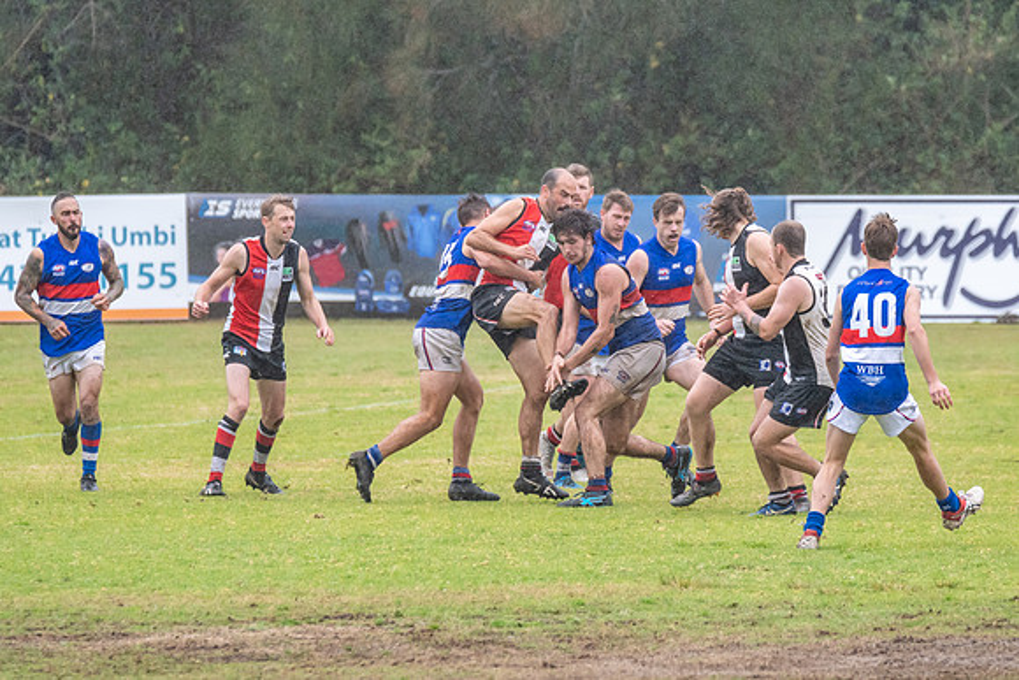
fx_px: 19151
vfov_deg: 2.0
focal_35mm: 676
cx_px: 510
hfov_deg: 3.0
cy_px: 340
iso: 1250
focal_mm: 450
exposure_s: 1/2000
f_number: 7.1
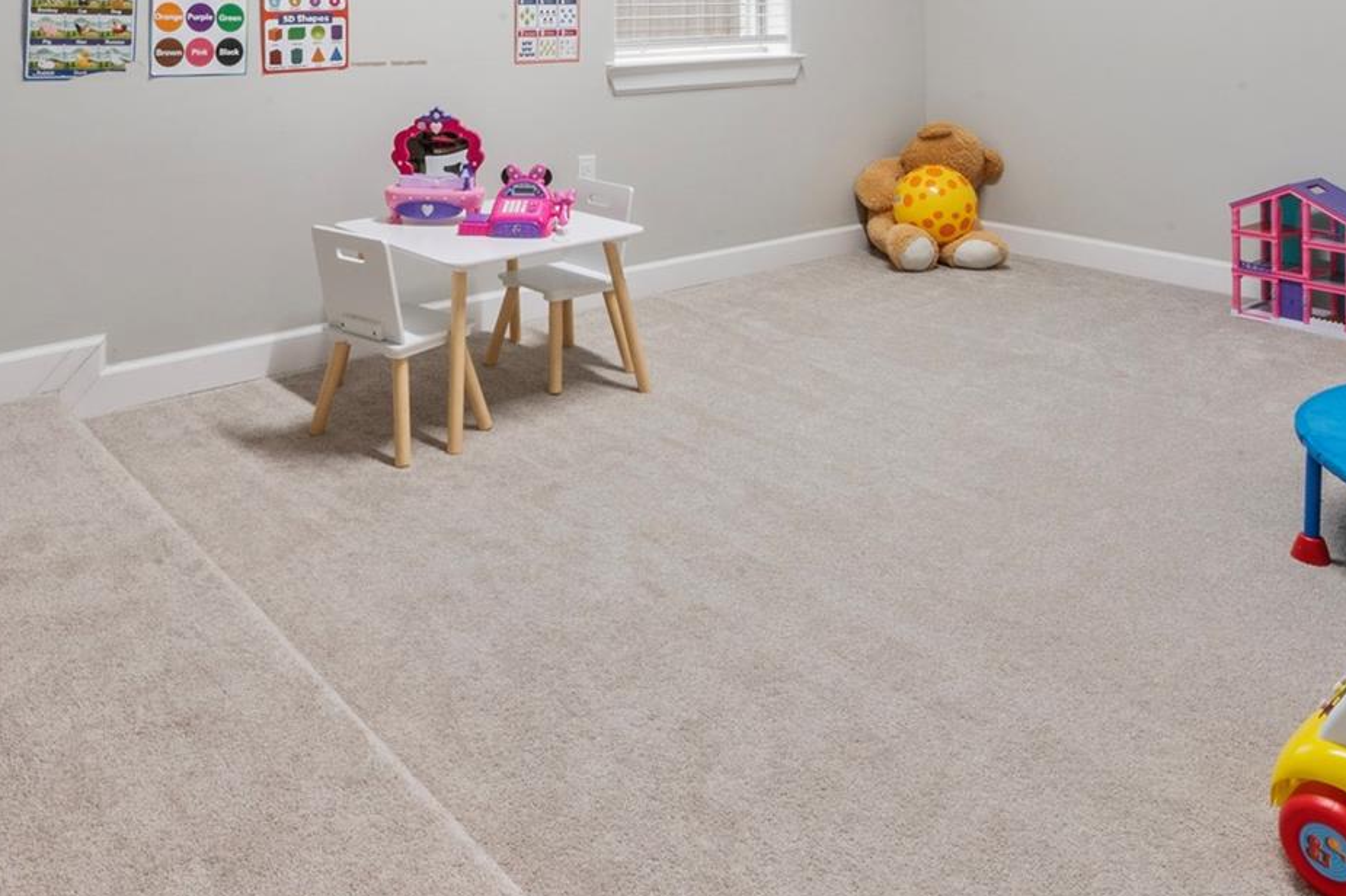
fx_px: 1159
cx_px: 591
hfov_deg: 60.1
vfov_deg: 37.5
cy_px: -11
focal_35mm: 31
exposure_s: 3.2
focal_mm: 14
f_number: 8
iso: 250
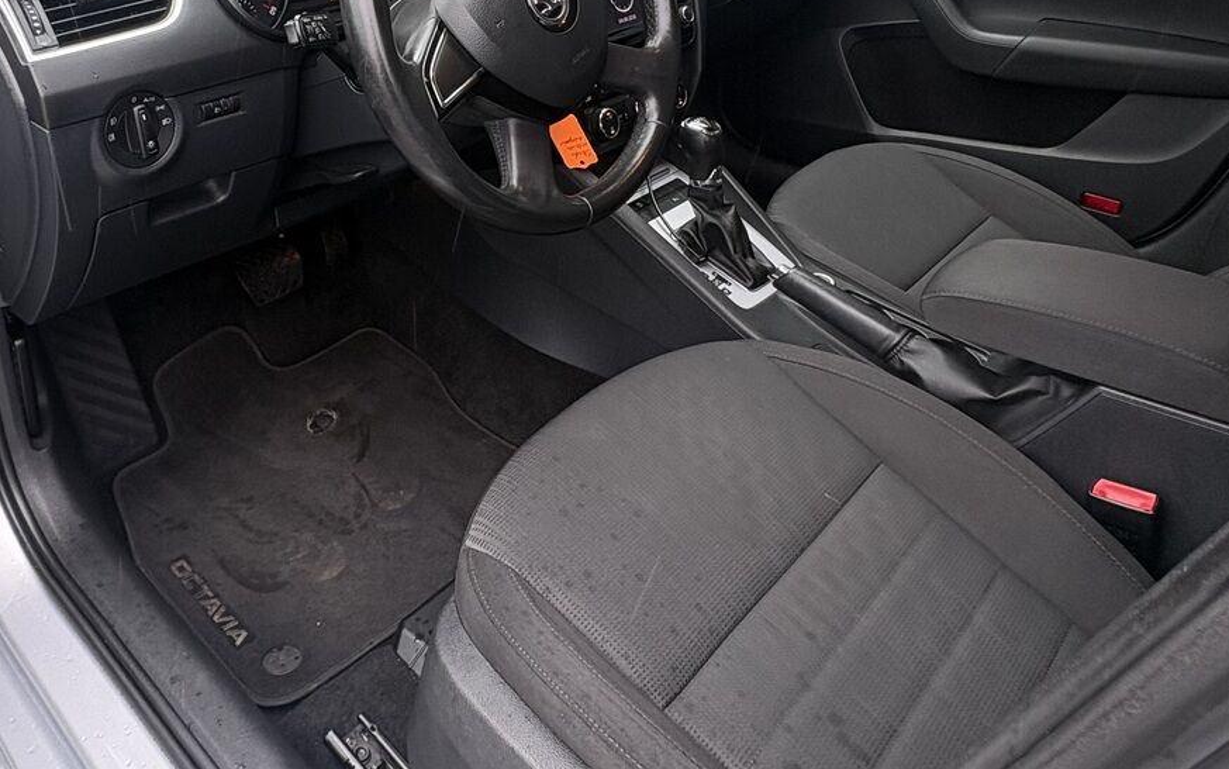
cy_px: 185
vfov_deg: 41.8
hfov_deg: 63.5
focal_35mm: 29
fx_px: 972
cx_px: 447
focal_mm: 2.22
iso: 160
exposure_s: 1/99
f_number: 2.2
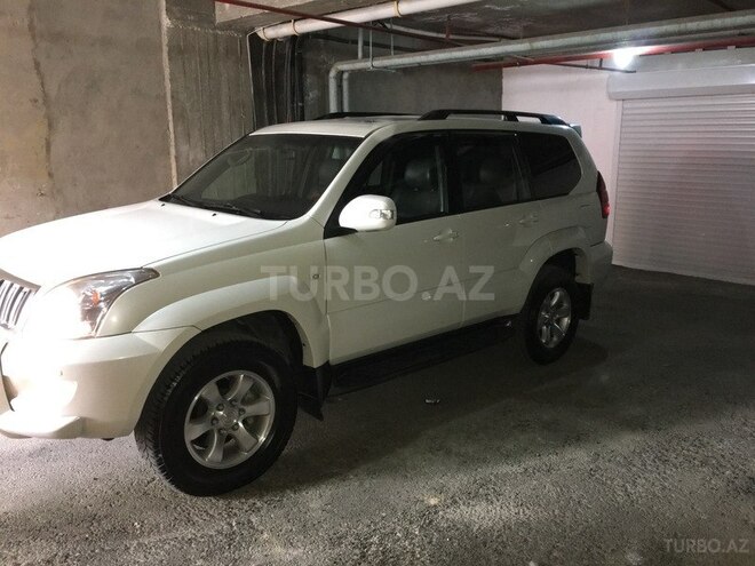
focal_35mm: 29
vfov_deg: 48.2
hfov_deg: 61.7
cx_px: 378
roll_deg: -0.5
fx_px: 633
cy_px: 283
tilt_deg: -10.9
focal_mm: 4.15
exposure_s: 1/17
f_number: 2.2
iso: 320
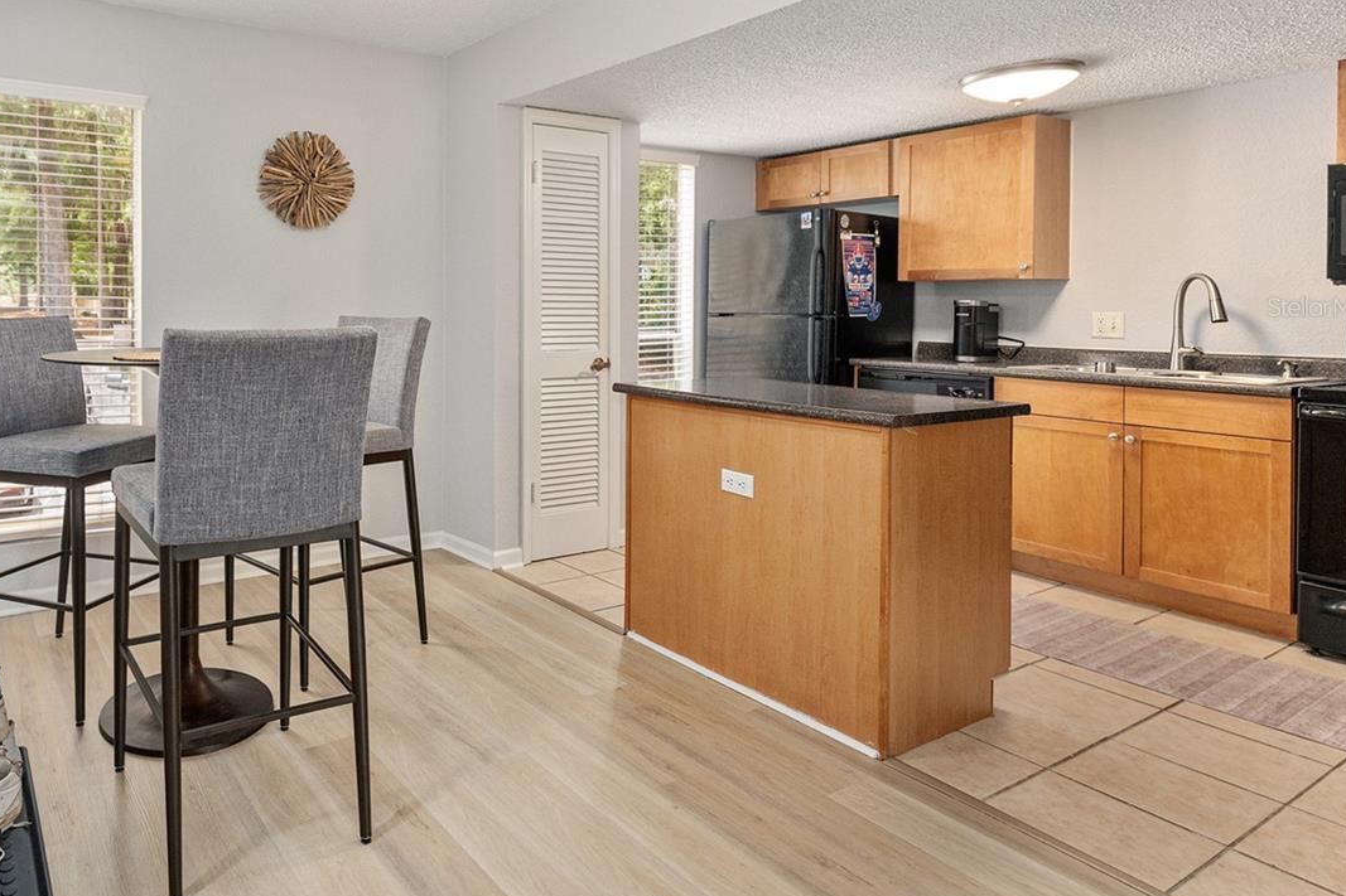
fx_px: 830
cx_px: 371
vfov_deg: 55.7
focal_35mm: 22
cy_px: 306
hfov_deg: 73.7
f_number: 7.1
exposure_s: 1/30
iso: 640
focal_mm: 14.8
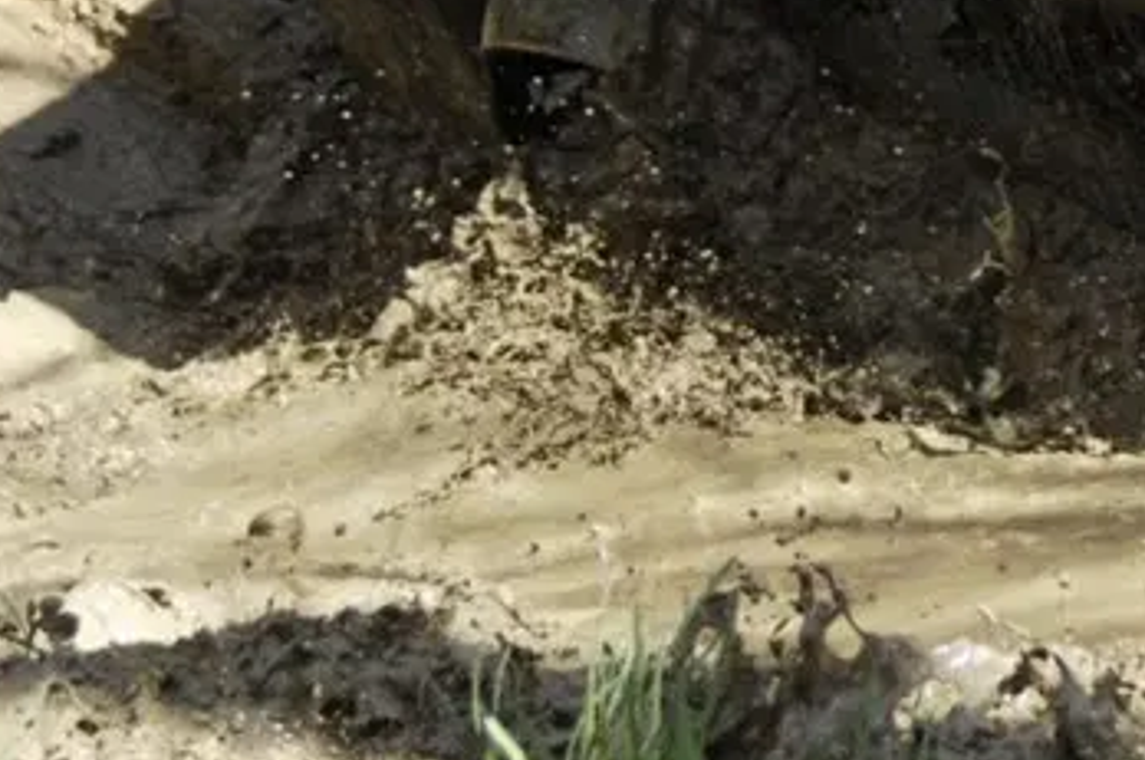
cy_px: -71
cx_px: 1806
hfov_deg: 8.1
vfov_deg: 5.5
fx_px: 7877
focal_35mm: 248
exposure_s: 1/250
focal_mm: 48
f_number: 4.5
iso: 200
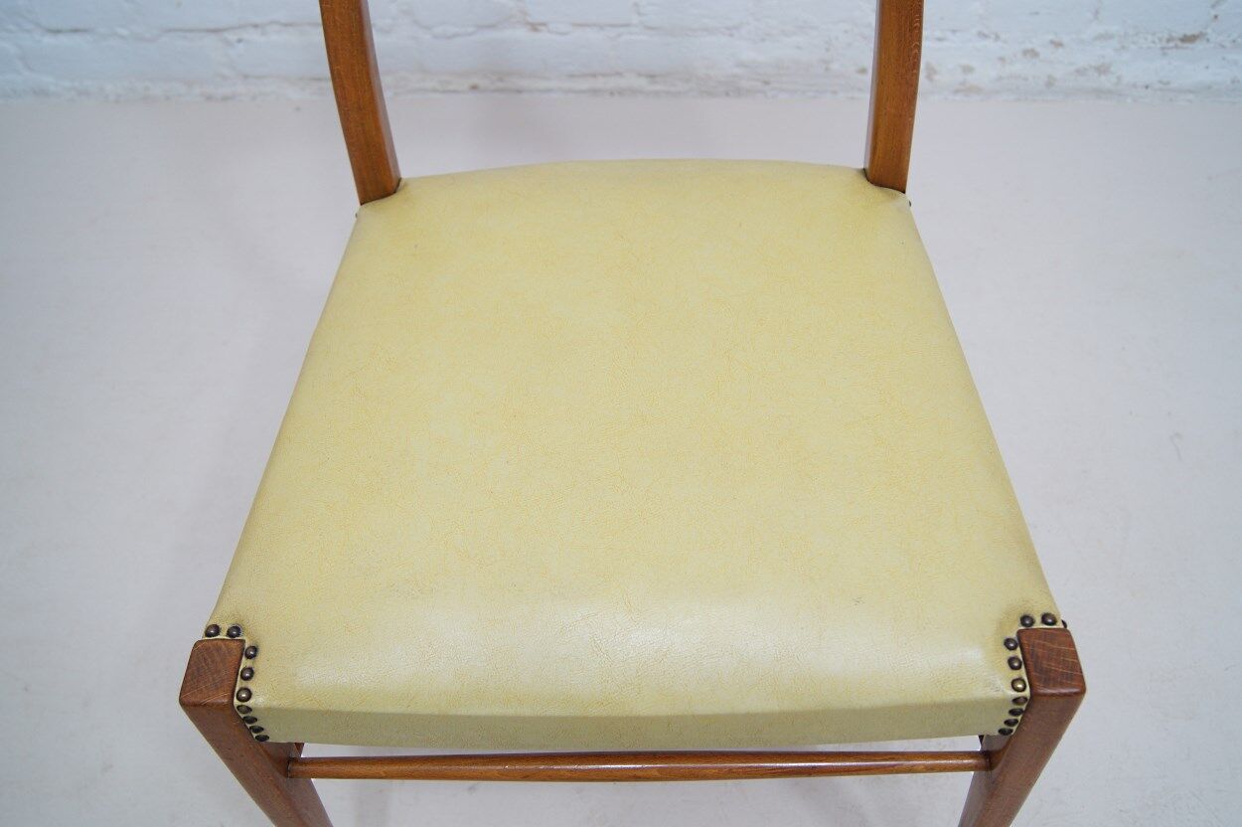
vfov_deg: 39.9
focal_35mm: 33
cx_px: 621
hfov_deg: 57.2
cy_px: 414
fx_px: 1138
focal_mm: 22
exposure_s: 1/30
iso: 200
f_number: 4
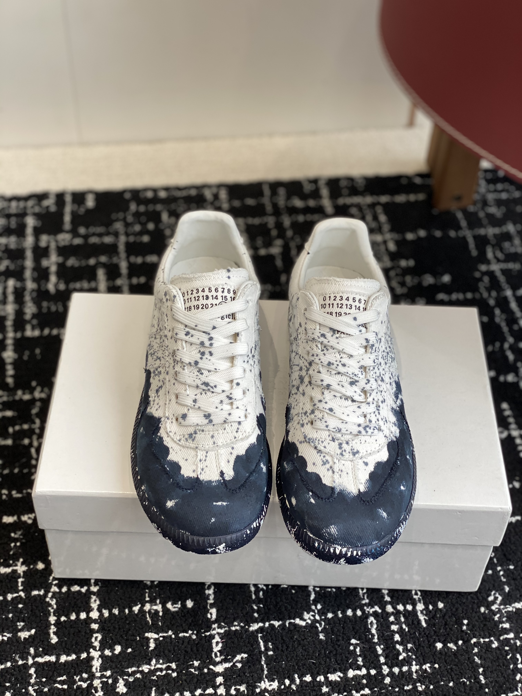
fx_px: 1046
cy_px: 348
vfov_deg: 36.8
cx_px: 261
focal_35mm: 52
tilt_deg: -46.6
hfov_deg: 28.0
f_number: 2
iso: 40
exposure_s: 1/122
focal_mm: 6
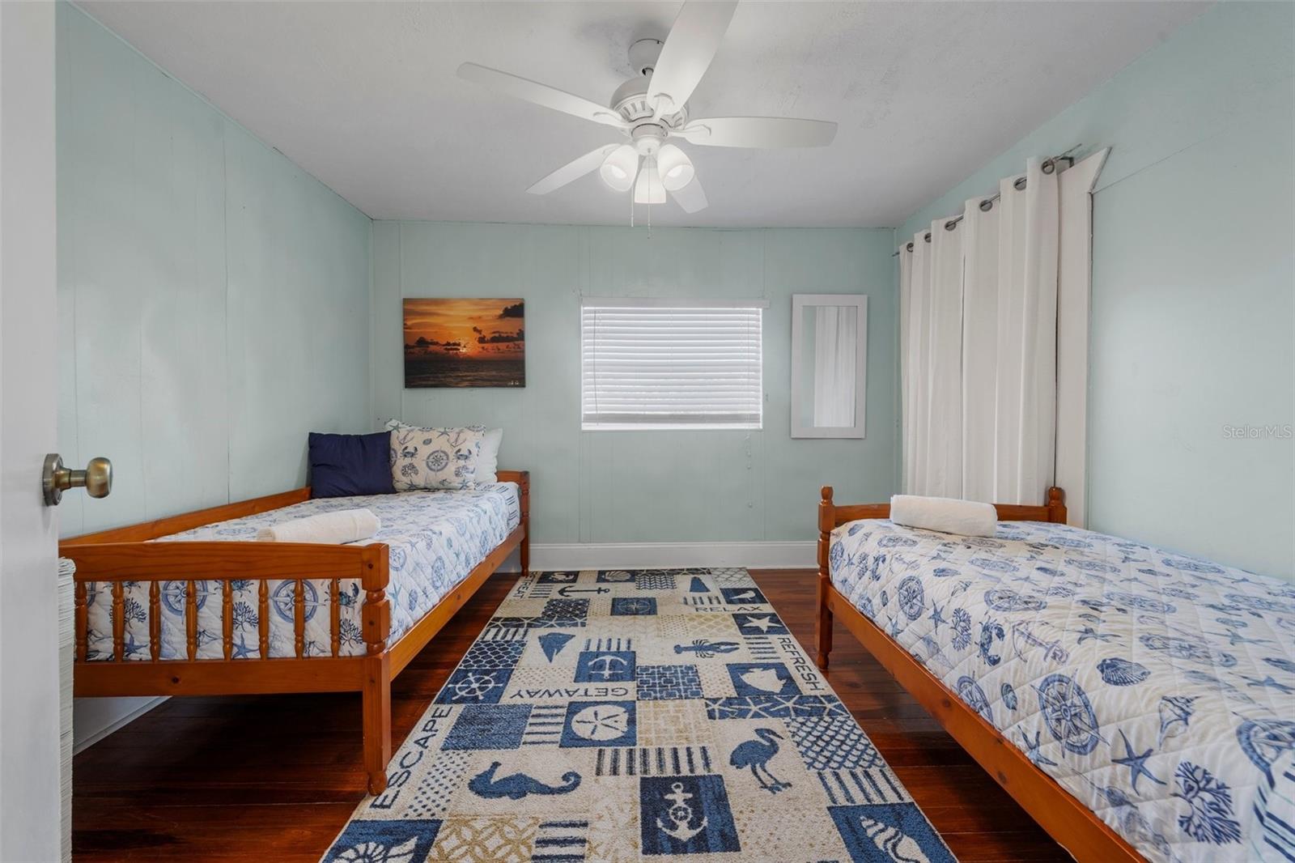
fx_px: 468
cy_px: 432
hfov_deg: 108.3
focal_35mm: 13
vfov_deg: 85.4
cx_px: 648
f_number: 8
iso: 250
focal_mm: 13
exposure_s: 1/2.5
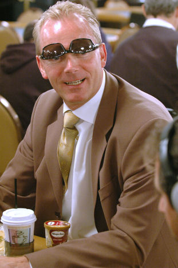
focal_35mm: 105
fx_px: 780
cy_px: 134
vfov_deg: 19.5
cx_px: 89
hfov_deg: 13.0
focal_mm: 70
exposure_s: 1/40
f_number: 4
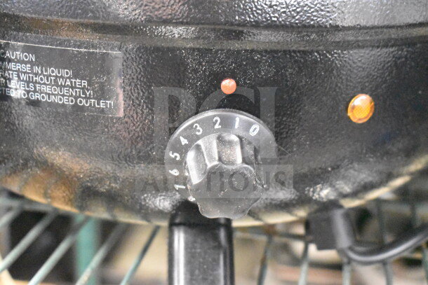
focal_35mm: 57
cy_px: 142
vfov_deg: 23.8
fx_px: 678
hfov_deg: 35.0
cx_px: 214
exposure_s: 1/20
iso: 25600
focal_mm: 38
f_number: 4.8
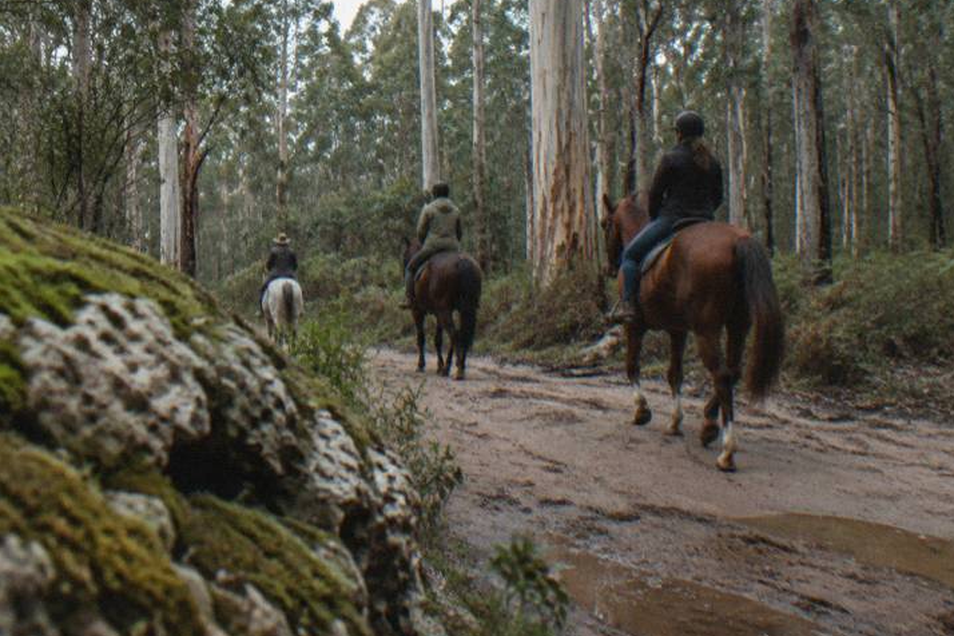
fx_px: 1298
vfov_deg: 27.5
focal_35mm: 49
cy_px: 298
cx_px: 453
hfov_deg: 40.3
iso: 800
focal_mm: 35
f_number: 7.1
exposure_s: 1/400
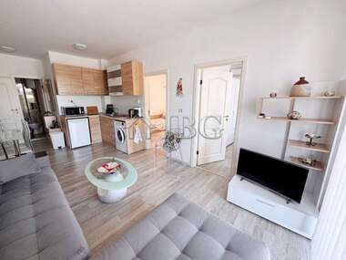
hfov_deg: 102.1
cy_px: 130
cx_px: 173
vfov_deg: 85.7
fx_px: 140
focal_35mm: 14
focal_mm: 2.22
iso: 80
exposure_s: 1/99
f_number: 2.2
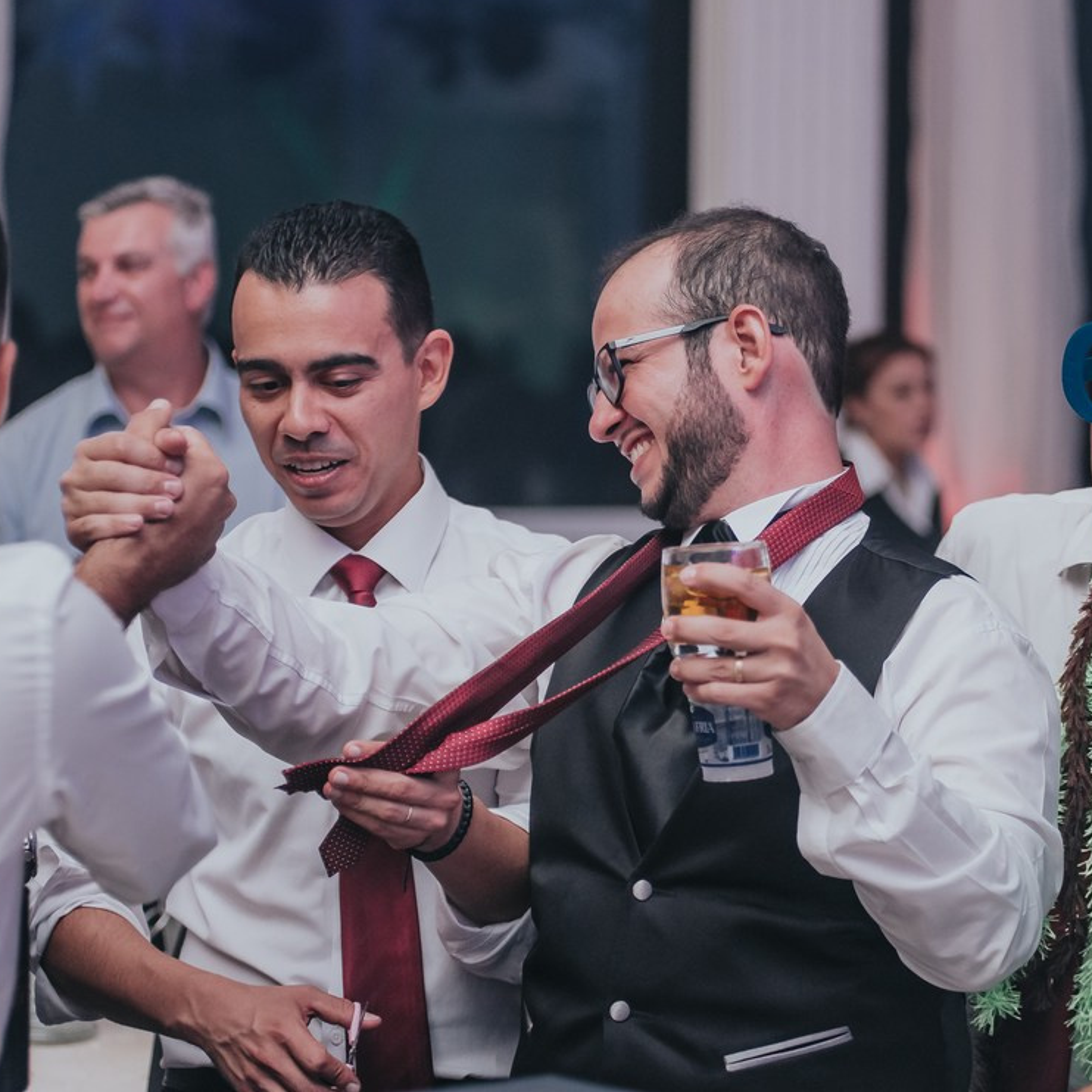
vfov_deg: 15.8
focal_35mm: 110
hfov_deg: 15.8
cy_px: 528
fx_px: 3926
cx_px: 673
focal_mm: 80
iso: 1600
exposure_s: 1/160
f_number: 2.8
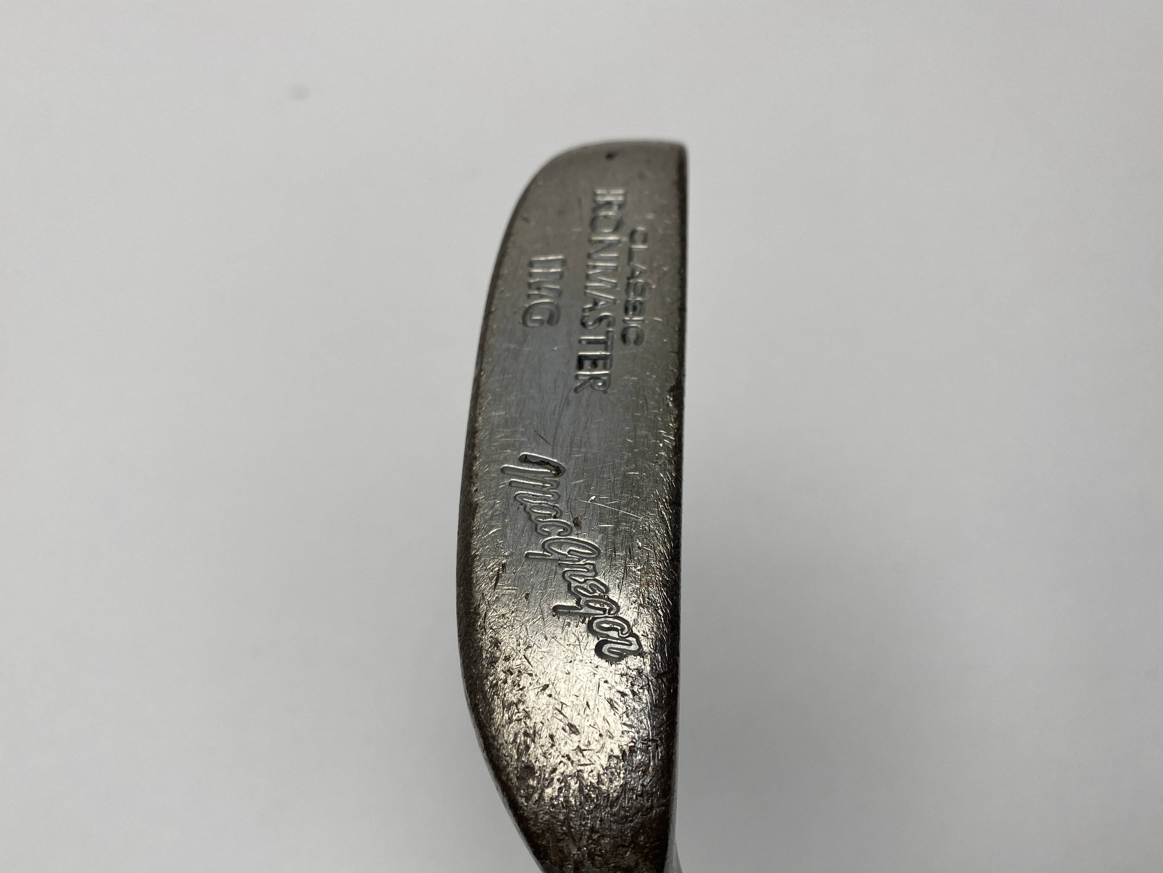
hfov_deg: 59.9
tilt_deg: -71.1
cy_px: 511
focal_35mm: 30
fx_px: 1008
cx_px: 609
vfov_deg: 46.6
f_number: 1.8
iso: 32
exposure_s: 1/368
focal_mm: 4.25
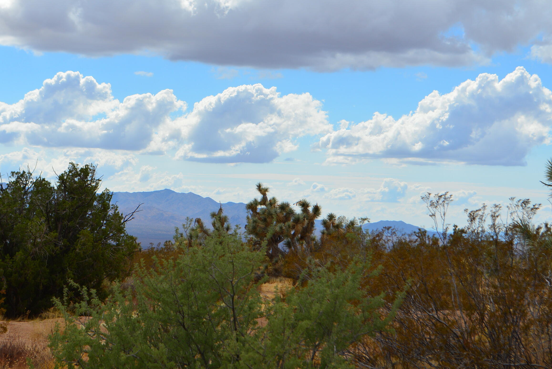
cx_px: 208
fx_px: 1636
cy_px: 209
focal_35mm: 107
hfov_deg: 19.1
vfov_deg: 12.9
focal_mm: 55
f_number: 11
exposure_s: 1/400
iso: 200
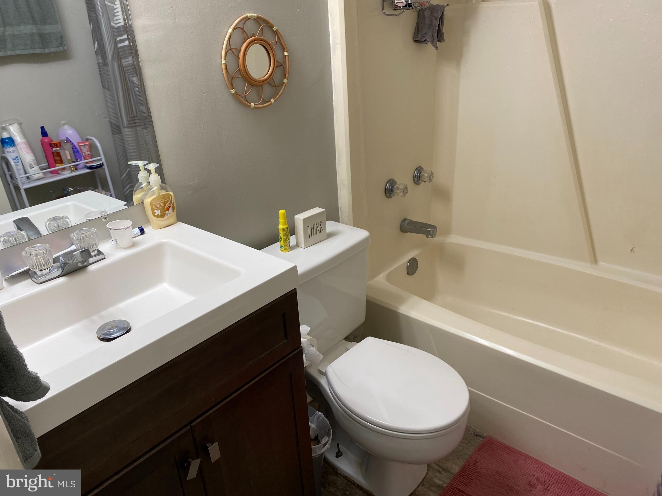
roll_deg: +4.8
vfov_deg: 53.1
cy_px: 248
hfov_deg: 67.3
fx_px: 497
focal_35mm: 26
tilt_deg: -27.2
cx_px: 331
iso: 80
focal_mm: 4.25
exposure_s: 1/60
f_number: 1.8
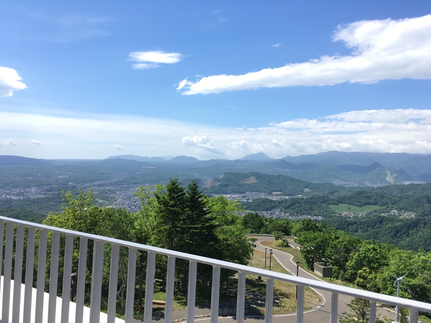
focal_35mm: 29
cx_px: 216
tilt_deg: +1.1
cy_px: 162
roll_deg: -1.2
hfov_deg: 61.7
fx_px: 361
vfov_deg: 48.2
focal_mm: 4.15
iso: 25
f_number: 2.2
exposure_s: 1/1083
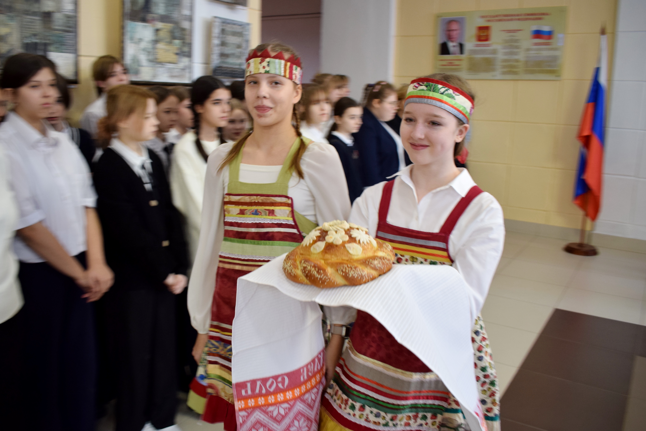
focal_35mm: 27
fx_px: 484
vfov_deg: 47.9
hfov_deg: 67.4
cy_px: 216
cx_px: 323
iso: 500
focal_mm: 18
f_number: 4
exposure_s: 1/60
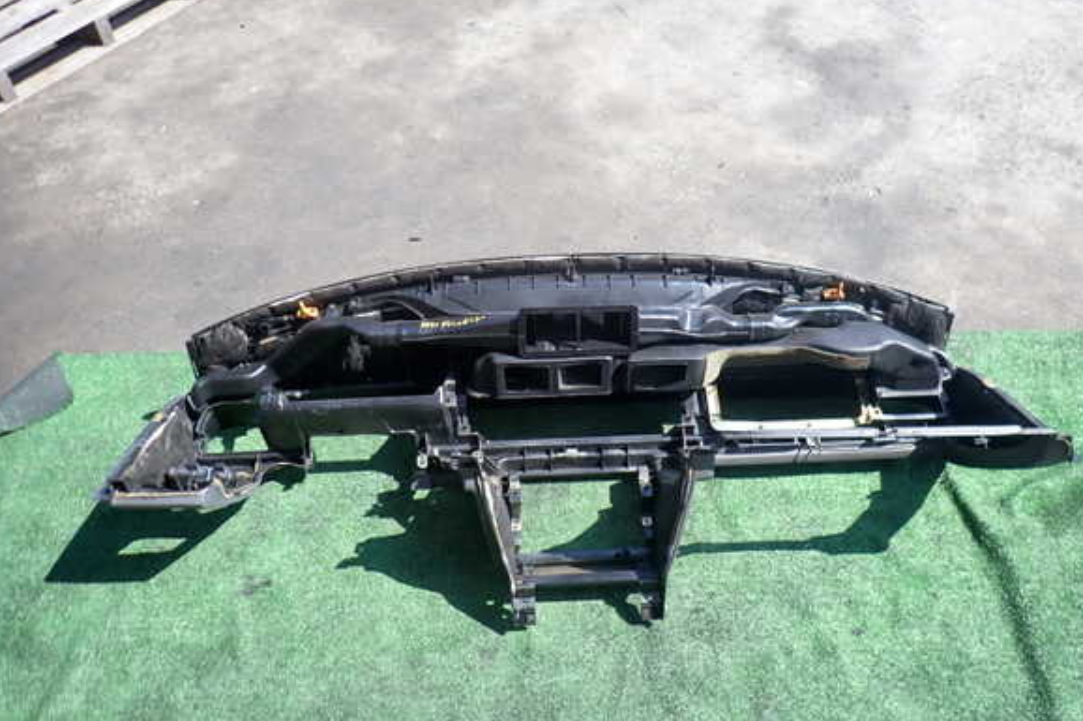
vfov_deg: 47.9
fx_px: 812
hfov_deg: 67.4
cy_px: 367
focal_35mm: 27
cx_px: 545
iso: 100
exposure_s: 1/125
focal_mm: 4.5
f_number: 5.6
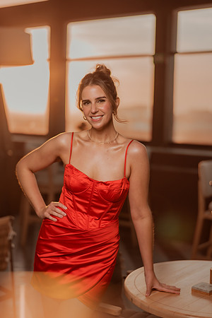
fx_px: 512
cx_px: 106
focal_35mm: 58
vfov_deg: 34.5
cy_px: 159
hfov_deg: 23.4
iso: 100
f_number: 1.4
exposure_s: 1/2500
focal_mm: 58
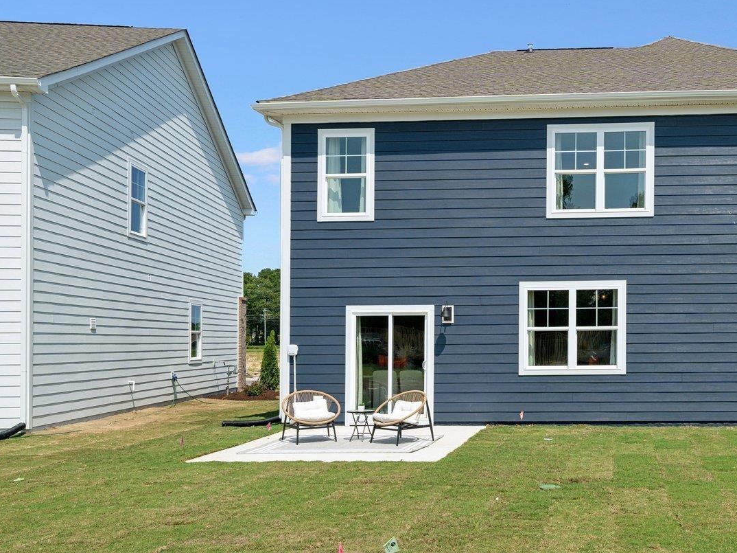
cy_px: 225
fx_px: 702
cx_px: 624
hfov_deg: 50.7
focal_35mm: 33
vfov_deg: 42.7
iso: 100
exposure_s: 1/400
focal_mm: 18
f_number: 8
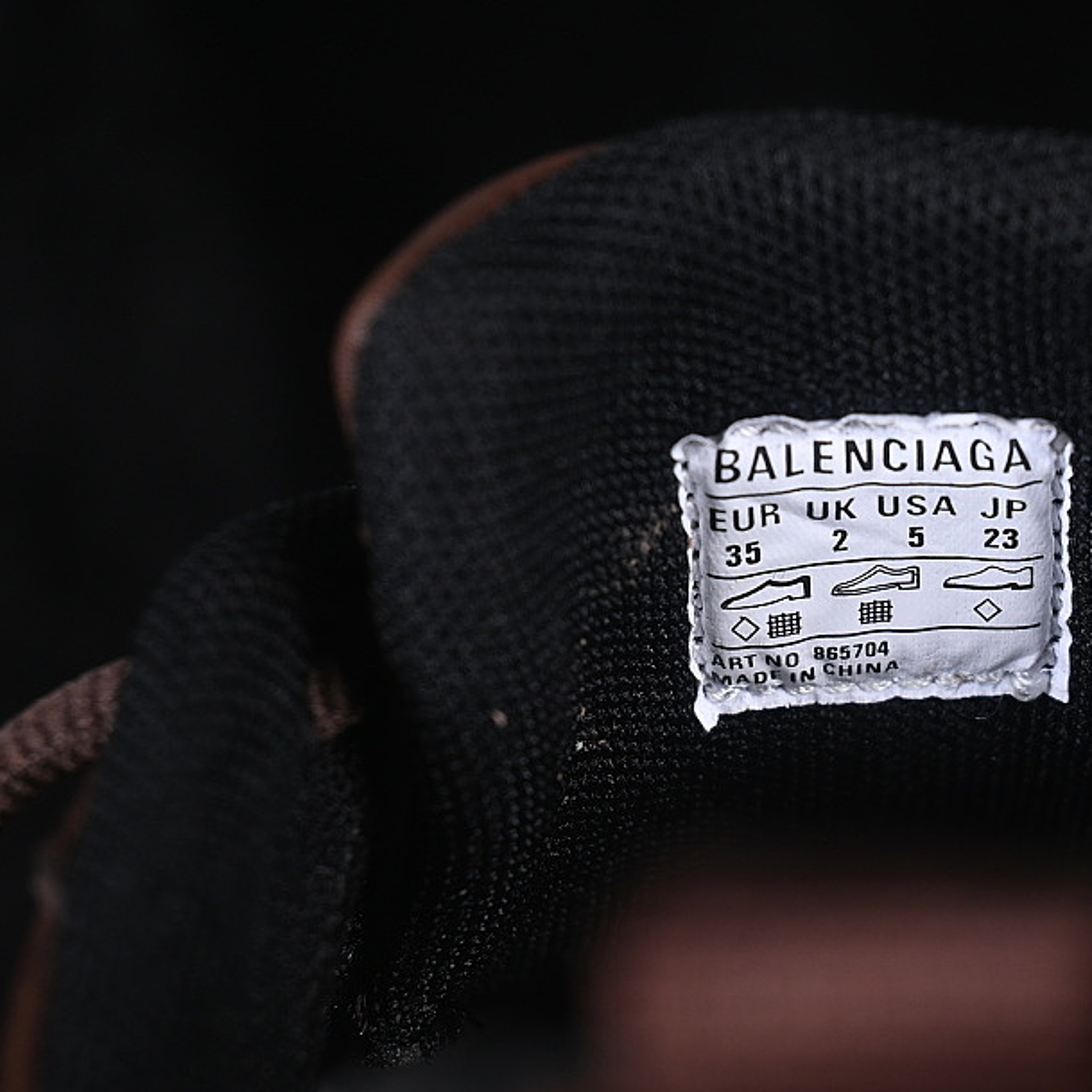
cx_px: 902
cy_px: 579
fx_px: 4033
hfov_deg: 15.3
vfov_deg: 15.4
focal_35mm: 113
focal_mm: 50
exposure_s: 1/60
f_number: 6.3
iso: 160
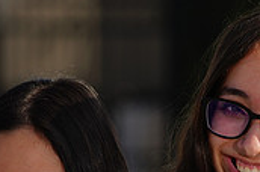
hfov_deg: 2.4
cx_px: 106
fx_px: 6315
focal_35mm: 876
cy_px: 253
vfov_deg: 1.6
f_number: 8
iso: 50
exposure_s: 1/200
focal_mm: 259
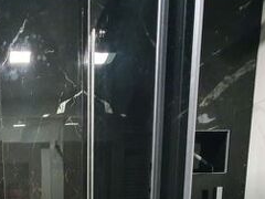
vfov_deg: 27.3
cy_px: 289
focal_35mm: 39
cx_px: 29
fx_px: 299
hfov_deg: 43.9
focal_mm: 1.8
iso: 640
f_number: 2.2
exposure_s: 1/33
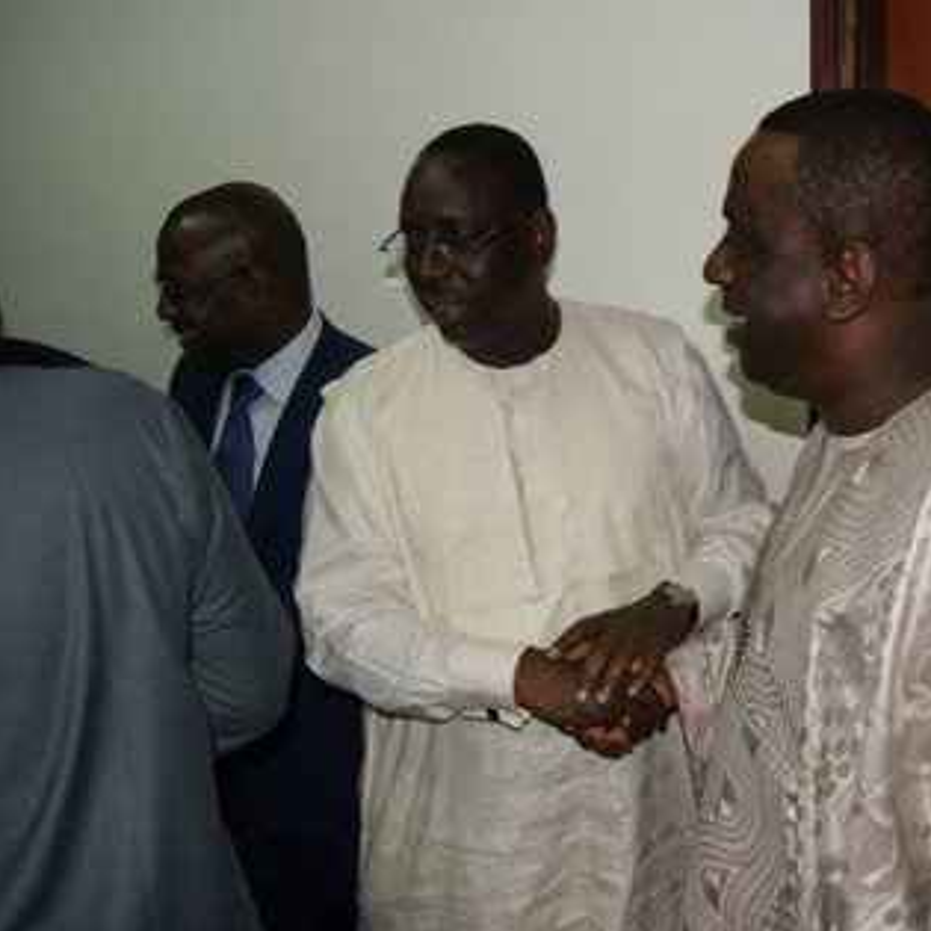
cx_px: 703
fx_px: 1065
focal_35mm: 35
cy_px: 467
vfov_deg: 47.2
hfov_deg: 45.5
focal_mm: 18
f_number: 5.6
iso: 400
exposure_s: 1/60
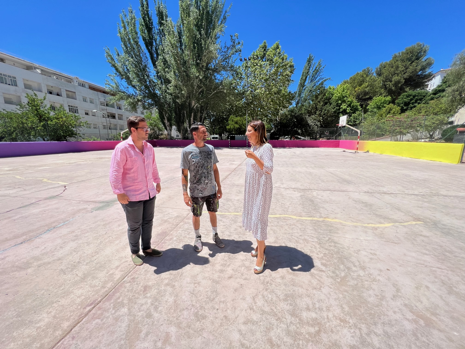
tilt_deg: -11.3
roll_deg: +0.4
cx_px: 232
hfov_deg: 106.2
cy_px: 174
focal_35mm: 13
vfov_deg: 89.9
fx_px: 175
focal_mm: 1.57
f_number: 1.8
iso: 32
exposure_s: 1/1815
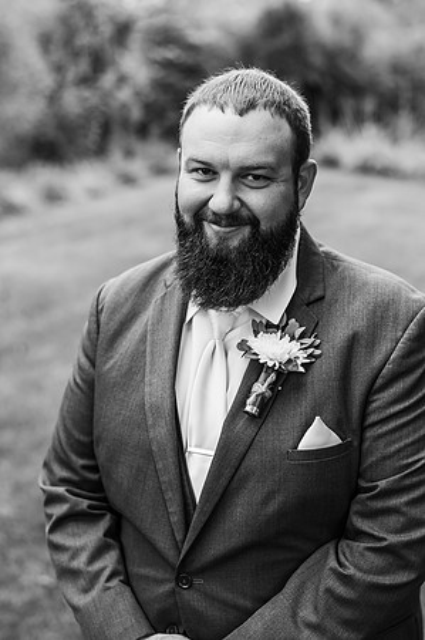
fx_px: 1029
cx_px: 212
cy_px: 320
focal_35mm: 58
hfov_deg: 23.3
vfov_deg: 34.5
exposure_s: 1/1000
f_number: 2.8
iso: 500
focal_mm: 58
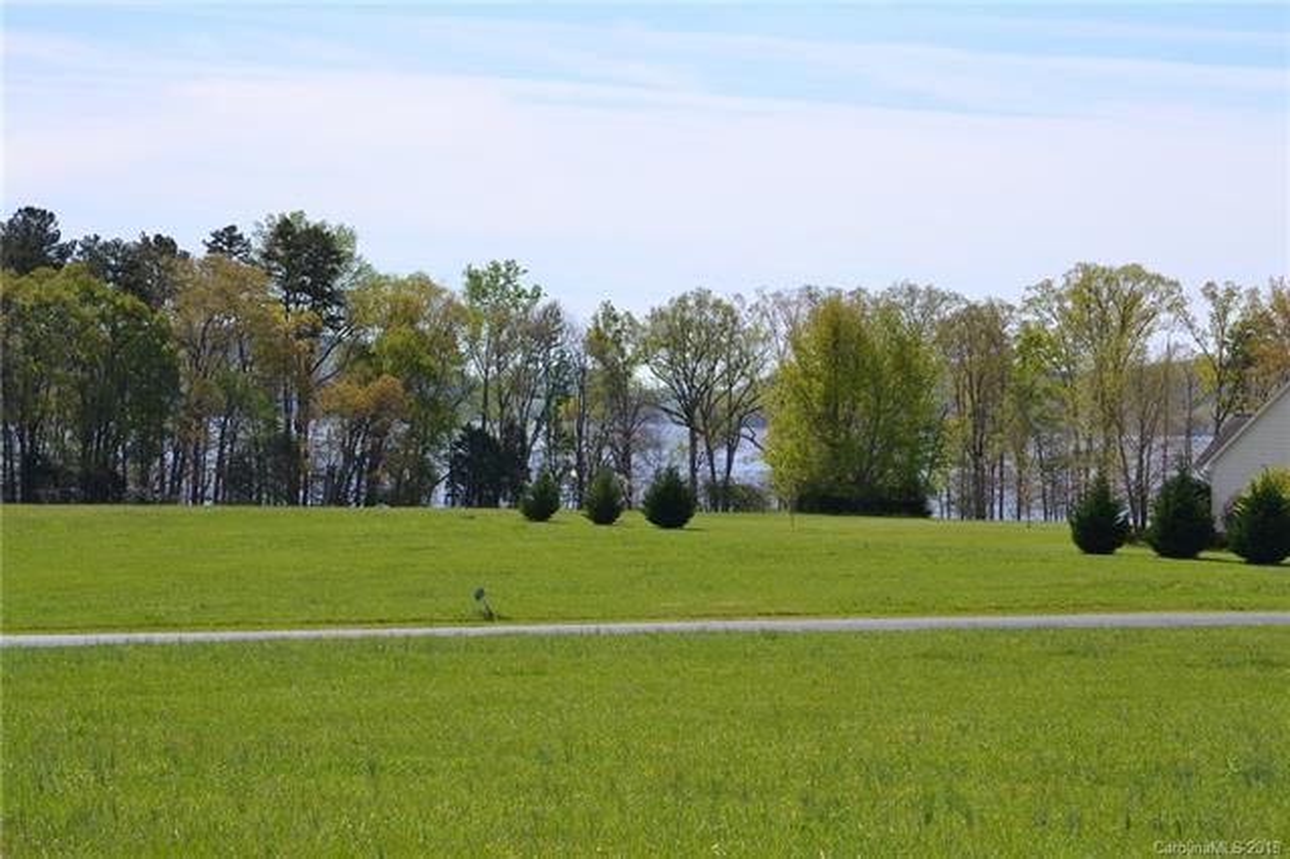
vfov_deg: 9.3
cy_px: 430
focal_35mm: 147
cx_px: 645
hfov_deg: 14.0
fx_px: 5265
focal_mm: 98
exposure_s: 1/250
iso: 100
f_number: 8
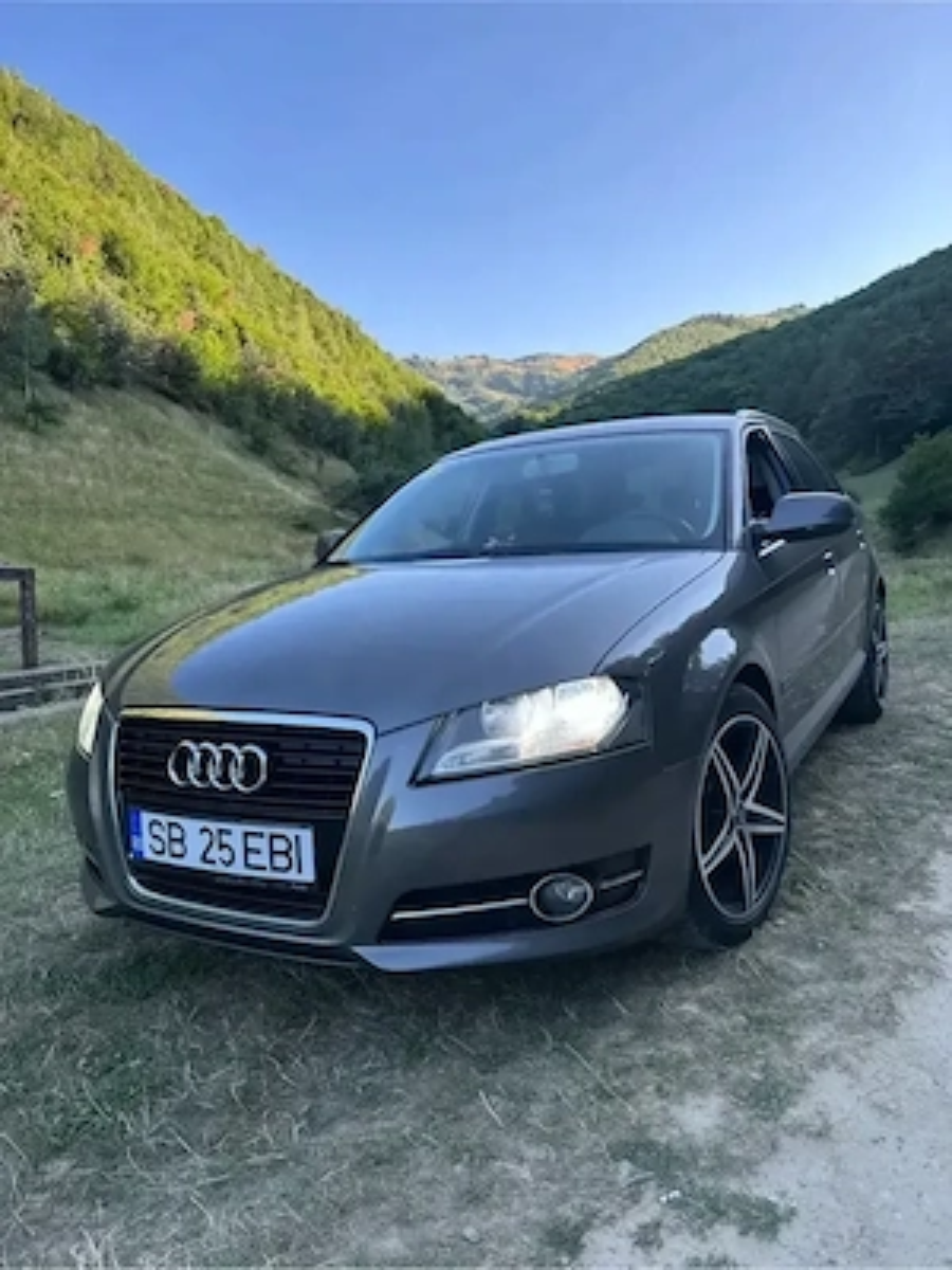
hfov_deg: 53.1
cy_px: 635
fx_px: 953
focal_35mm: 26
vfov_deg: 67.3
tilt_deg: -5.4
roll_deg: +0.7
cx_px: 476
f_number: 1.5
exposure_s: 1/700
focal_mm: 5.7
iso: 50
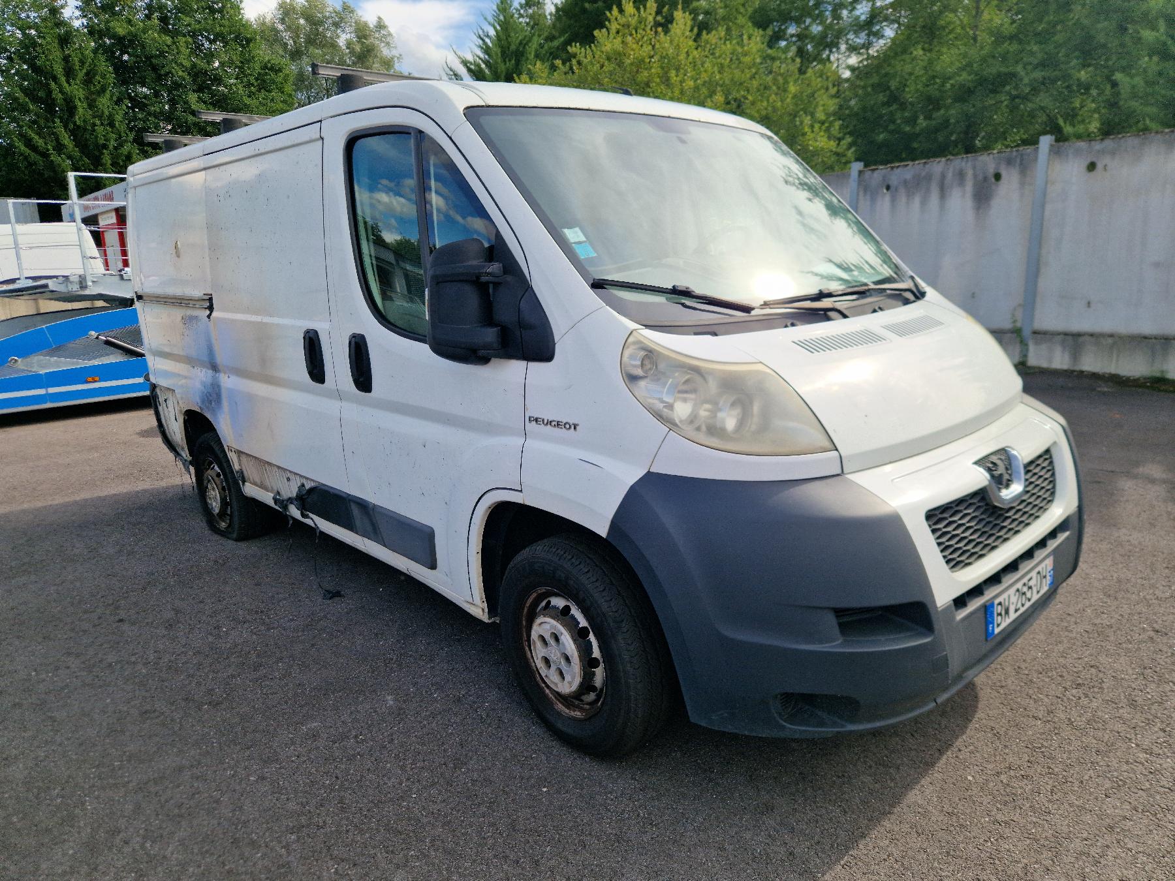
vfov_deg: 58.9
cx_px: 588
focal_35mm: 23
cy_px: 440
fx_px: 781
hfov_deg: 73.9
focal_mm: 5.4
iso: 50
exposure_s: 1/1000
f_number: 1.8
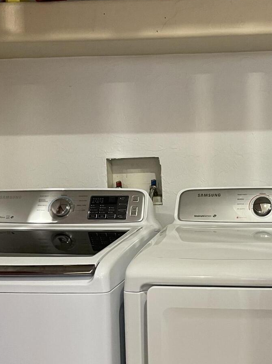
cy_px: 179
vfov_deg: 33.2
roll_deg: +1.1
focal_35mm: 58
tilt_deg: -4.0
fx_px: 608
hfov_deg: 24.9
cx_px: 207
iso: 400
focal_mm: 5.1
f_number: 1.6
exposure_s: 1/60
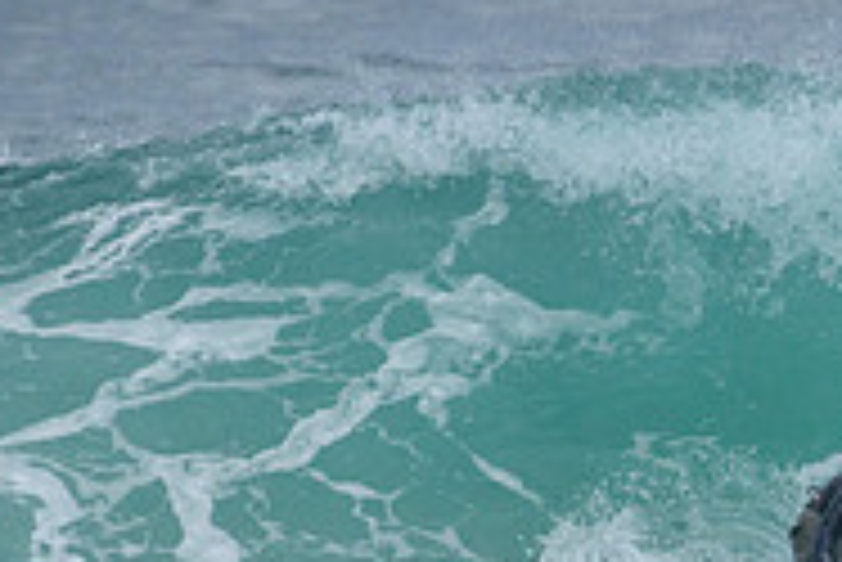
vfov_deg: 0.6
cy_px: 632
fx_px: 57954
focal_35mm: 2476
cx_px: 842
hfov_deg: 0.8
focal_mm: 800
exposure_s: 1/2000
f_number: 11
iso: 720
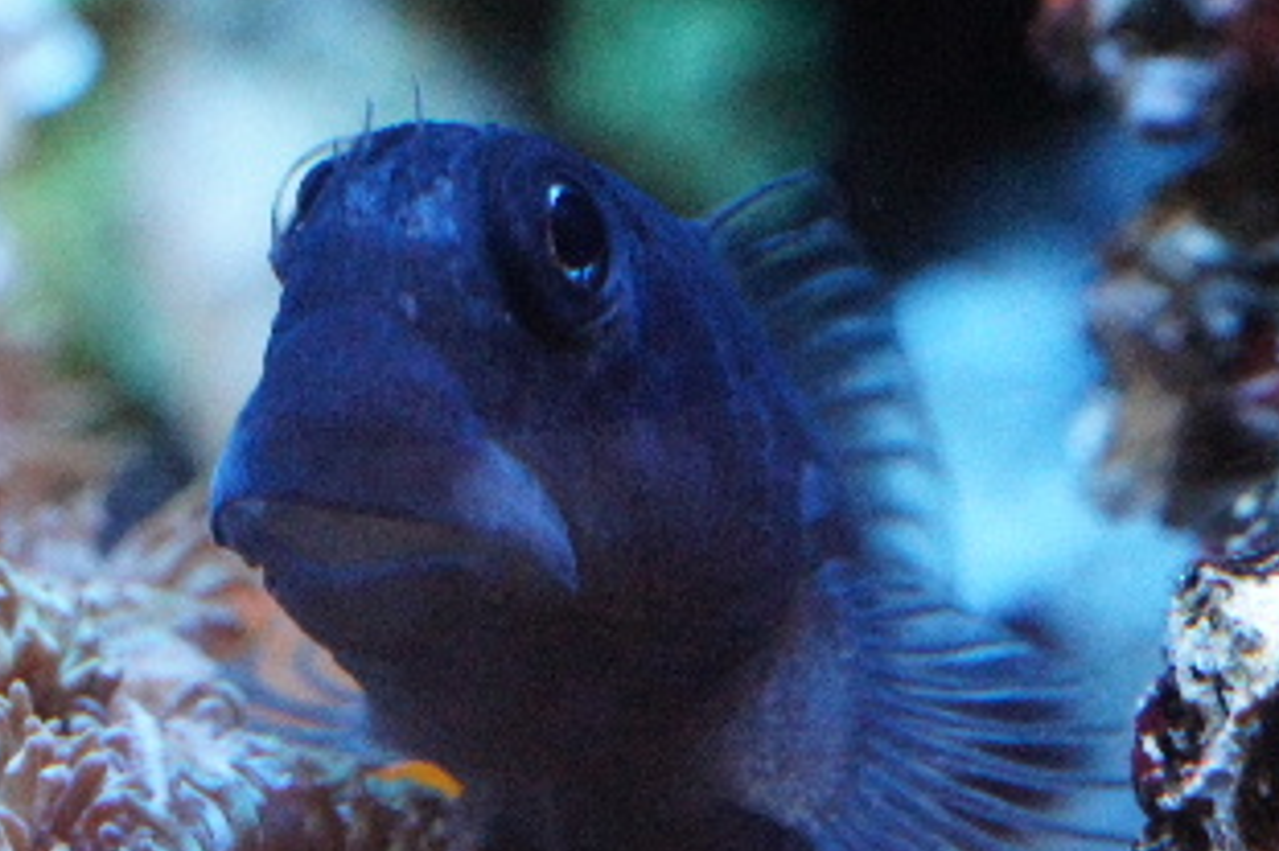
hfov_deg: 19.3
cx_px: 617
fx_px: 3764
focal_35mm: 106
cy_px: 514
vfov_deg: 12.9
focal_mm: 50
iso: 6400
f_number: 11
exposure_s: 1/100
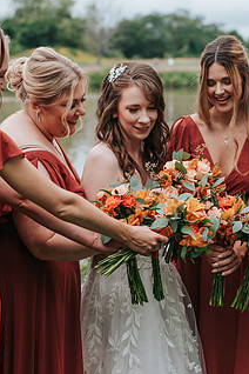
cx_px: 137
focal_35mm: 106
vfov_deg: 19.2
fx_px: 1100
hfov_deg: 12.9
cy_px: 247
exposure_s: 1/1600
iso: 200
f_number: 2.8
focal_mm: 50
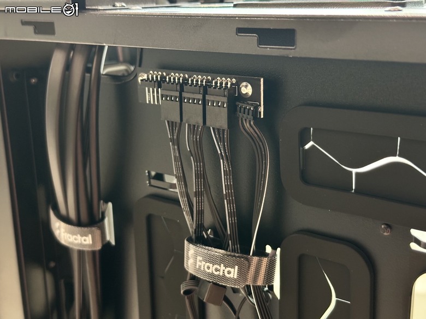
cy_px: 160
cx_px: 213
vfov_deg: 30.3
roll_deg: +0.1
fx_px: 591
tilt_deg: -15.1
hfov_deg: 39.7
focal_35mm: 48
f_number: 1.78
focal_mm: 6.86
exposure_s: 1/30
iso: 400
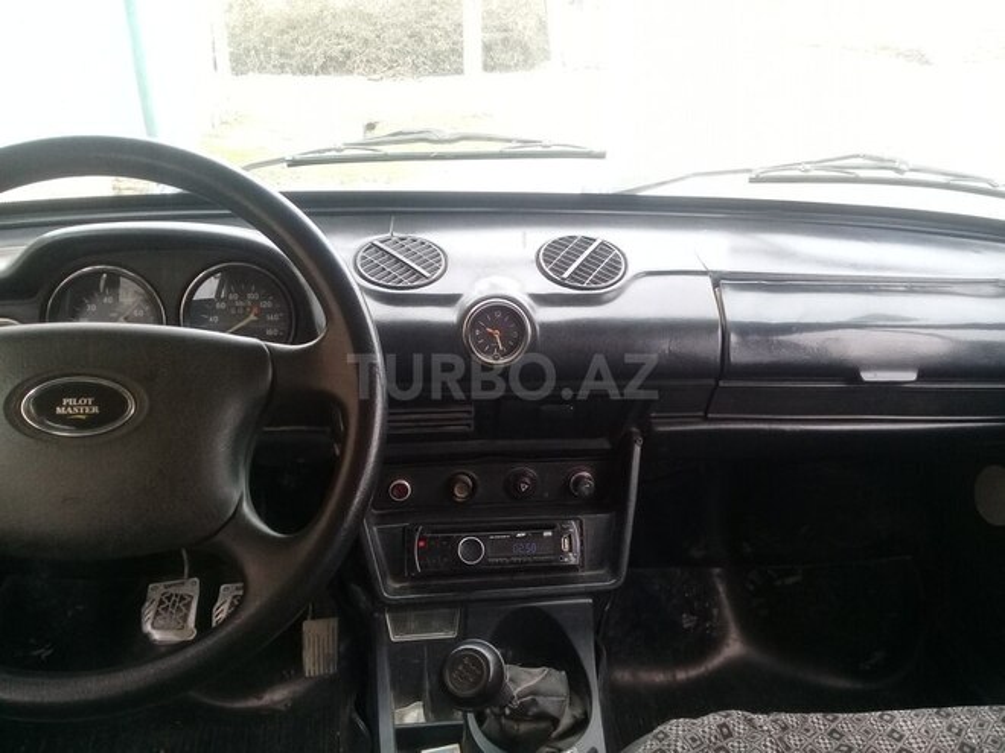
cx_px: 502
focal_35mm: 31
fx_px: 900
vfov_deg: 45.4
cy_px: 376
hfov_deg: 58.4
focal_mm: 3.3
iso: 80
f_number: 2.2
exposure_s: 1/50
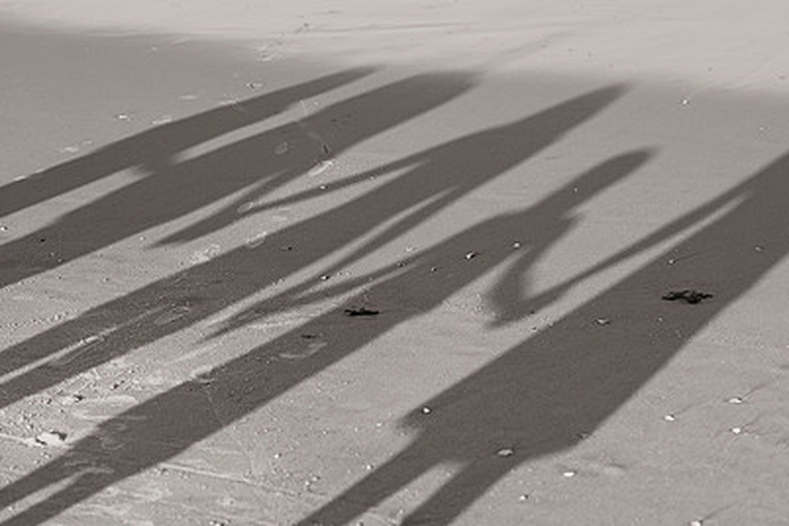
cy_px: 191
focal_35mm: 101
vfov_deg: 13.5
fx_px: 2213
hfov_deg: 20.2
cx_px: 430
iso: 250
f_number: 3.5
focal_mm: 70
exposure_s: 1/2000
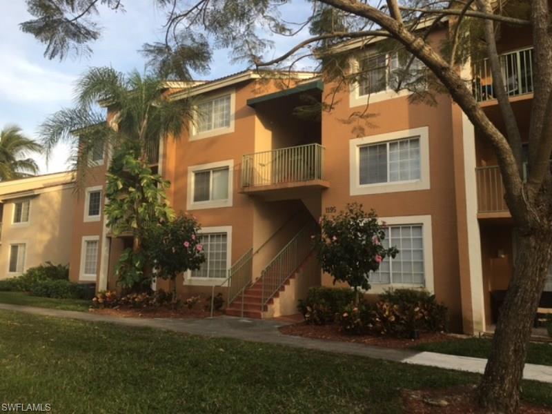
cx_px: 276
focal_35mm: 29
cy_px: 207
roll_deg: -2.3
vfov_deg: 48.2
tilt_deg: +9.1
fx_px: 462
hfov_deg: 61.7
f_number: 2.2
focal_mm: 4.15
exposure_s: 1/300
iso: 25
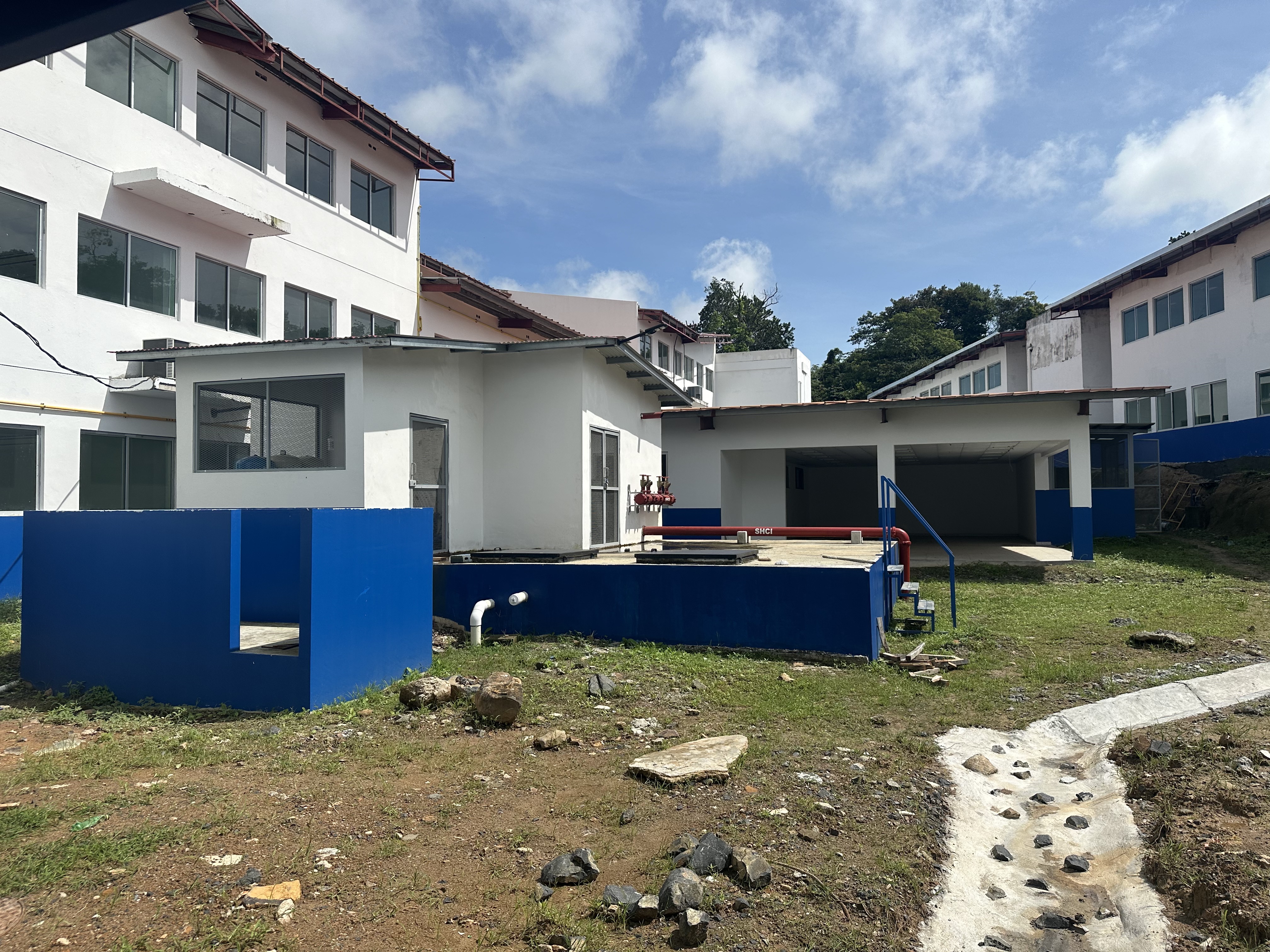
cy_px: 476
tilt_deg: +3.7
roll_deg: +0.3
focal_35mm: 24
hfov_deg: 71.6
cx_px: 635
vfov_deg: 56.8
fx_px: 881
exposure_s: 1/6623
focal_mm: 6.86
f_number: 1.78
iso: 80
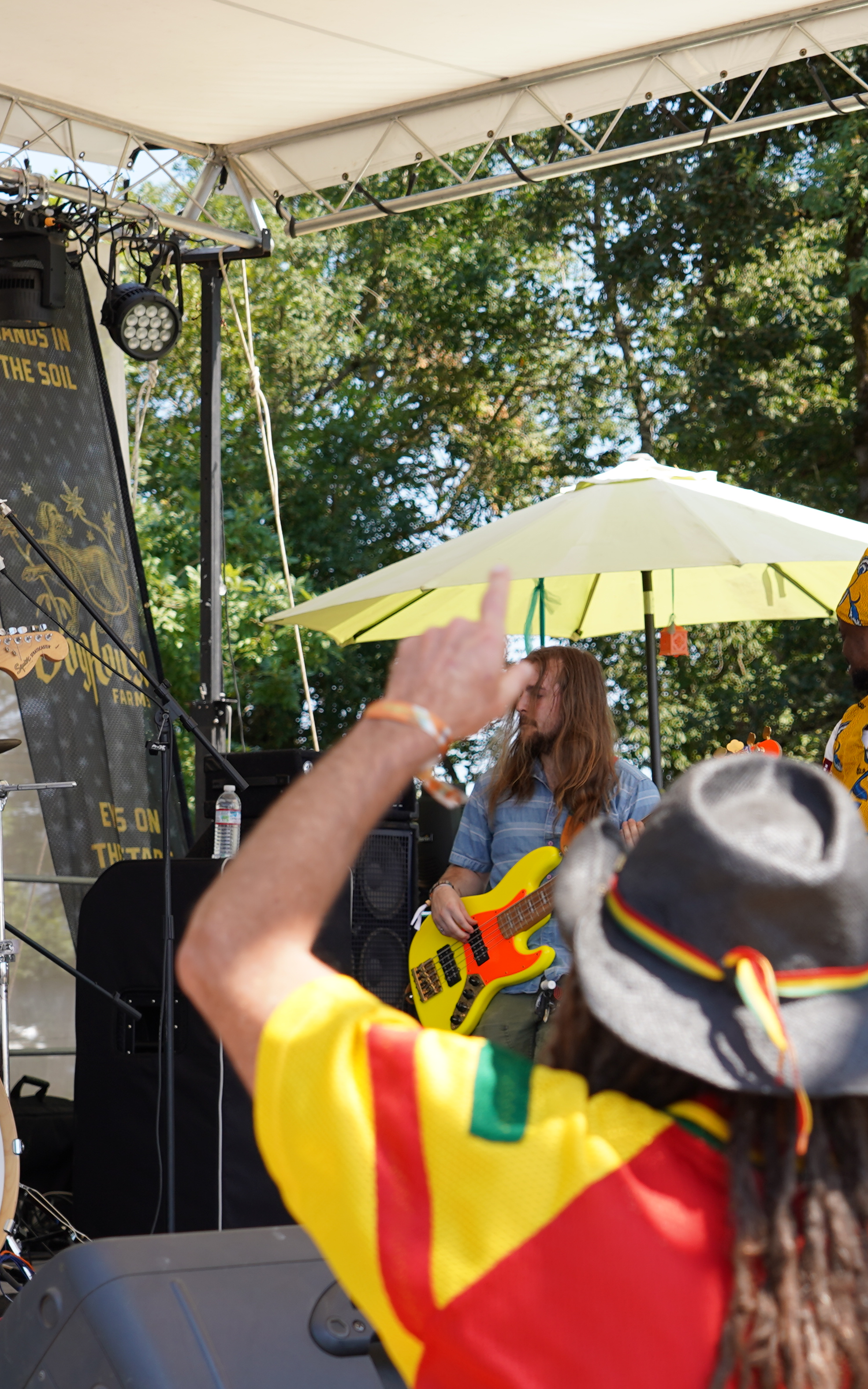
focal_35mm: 99
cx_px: 659
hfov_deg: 13.2
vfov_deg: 21.0
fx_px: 3747
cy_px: 661
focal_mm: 51
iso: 100
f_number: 4.5
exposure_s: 1/200
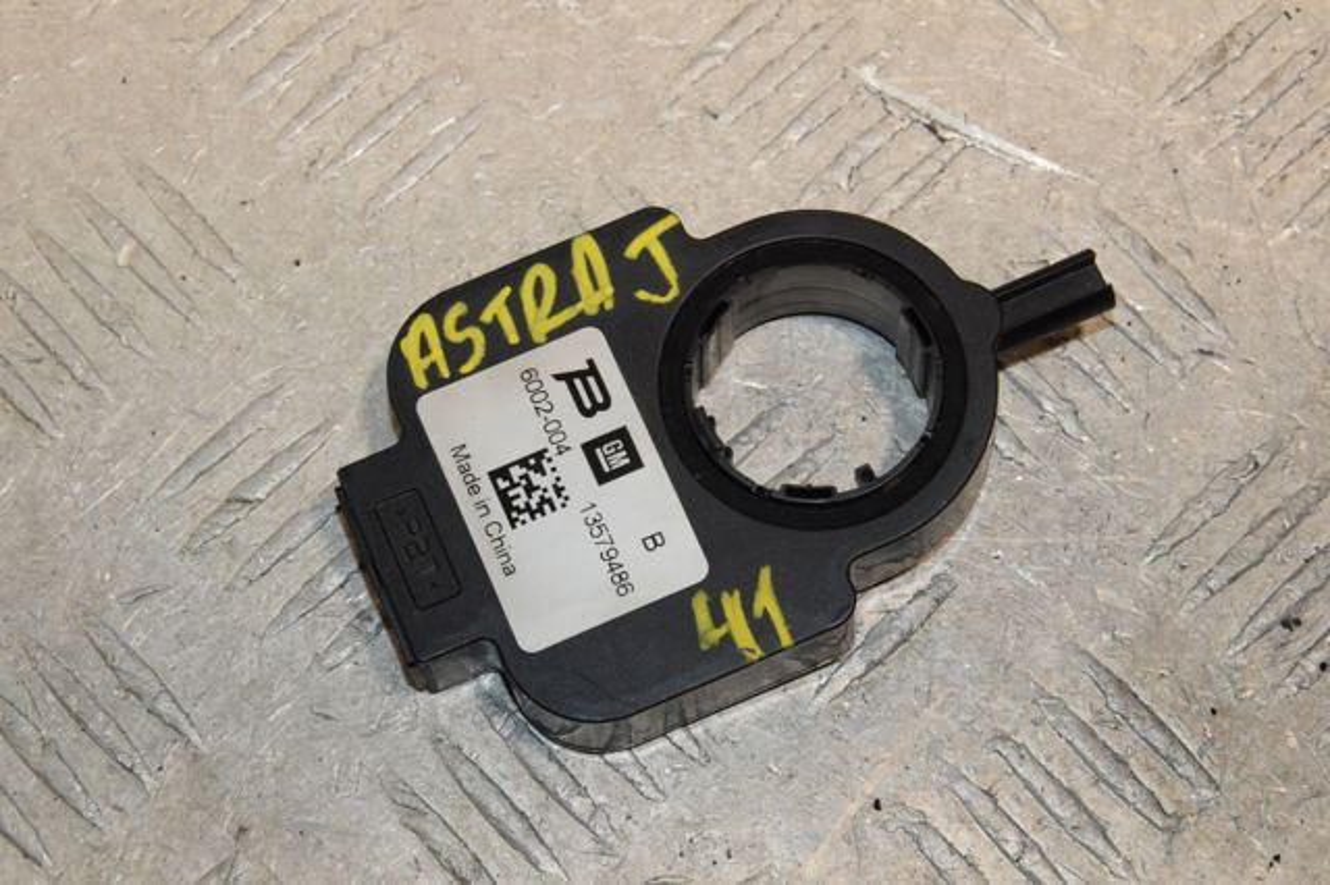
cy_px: 442
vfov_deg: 13.0
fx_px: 3877
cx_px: 665
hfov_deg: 19.5
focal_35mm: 105
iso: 1600
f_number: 10
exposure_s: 1/200
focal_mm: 70
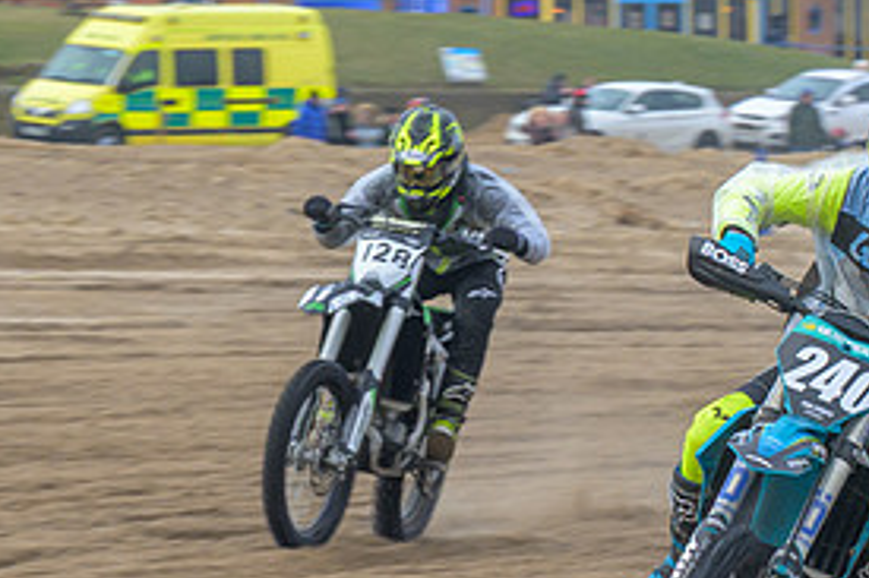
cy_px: 576
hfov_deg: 4.1
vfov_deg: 2.7
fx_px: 12255
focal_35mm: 508
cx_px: 863
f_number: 8
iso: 220
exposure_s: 1/250
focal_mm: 120
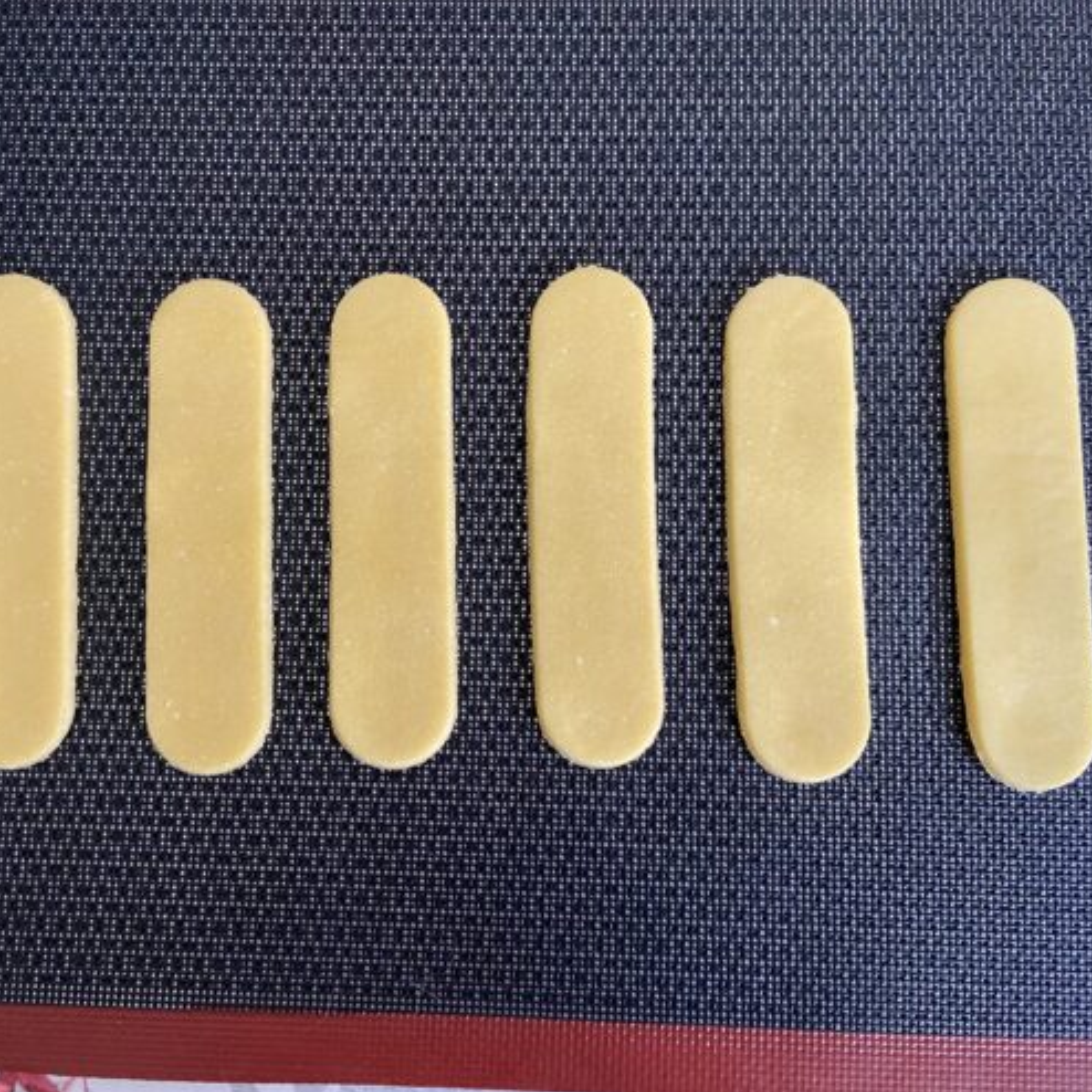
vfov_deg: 52.5
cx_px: 441
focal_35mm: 31
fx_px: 1106
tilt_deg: -85.0
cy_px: 548
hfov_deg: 52.2
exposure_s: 1/60
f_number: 1.8
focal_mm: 4.25
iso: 250
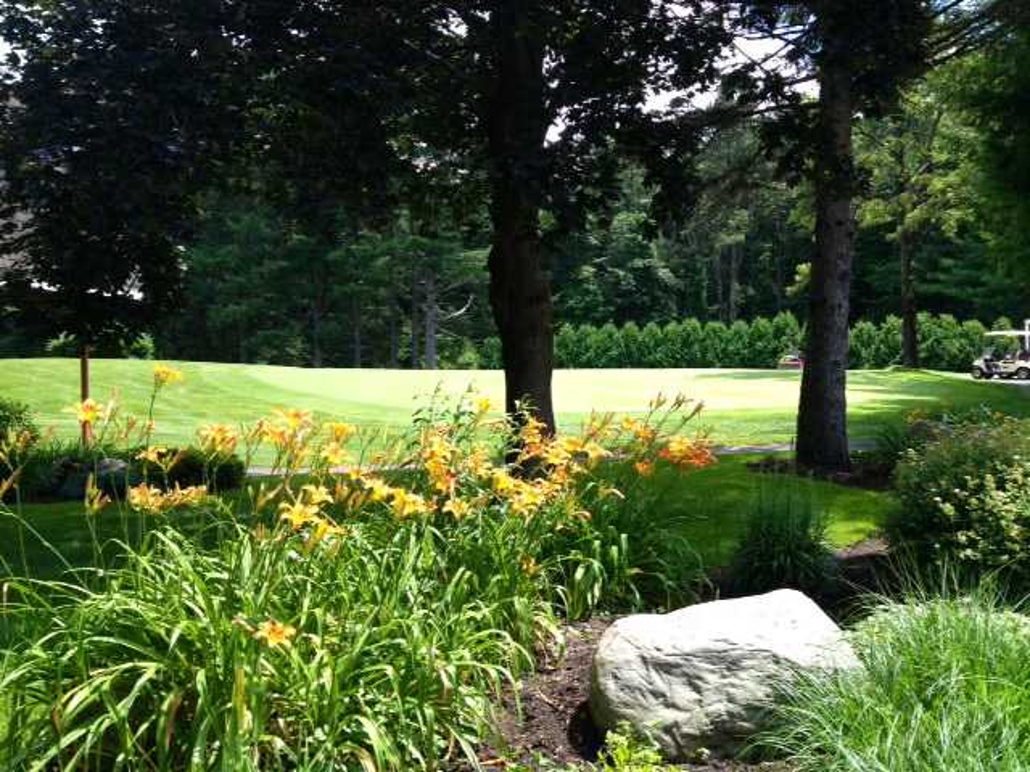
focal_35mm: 35
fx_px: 1041
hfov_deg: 52.6
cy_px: 386
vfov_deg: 40.7
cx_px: 515
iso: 50
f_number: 2.4
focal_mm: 4.28
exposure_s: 1/373
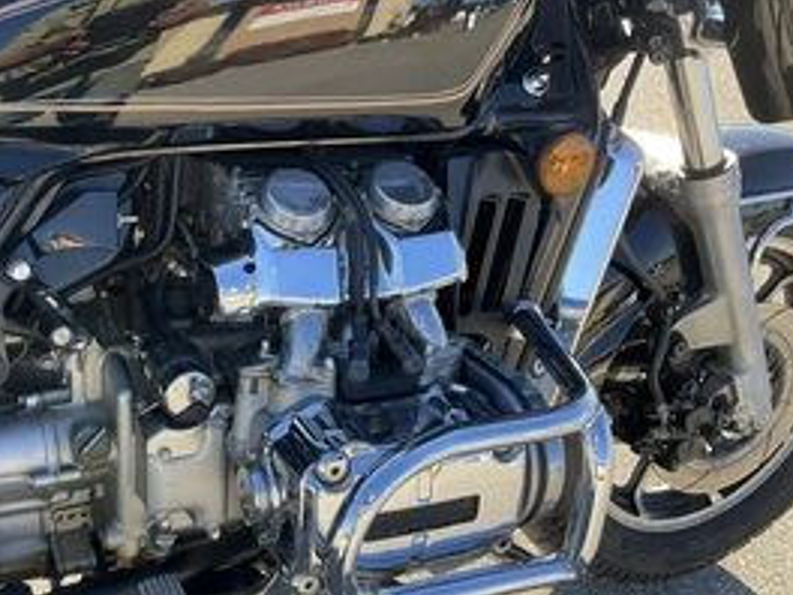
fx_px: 1008
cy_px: 325
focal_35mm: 44
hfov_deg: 42.1
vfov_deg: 32.9
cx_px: 237
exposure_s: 1/276
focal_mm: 3
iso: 25
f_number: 1.8
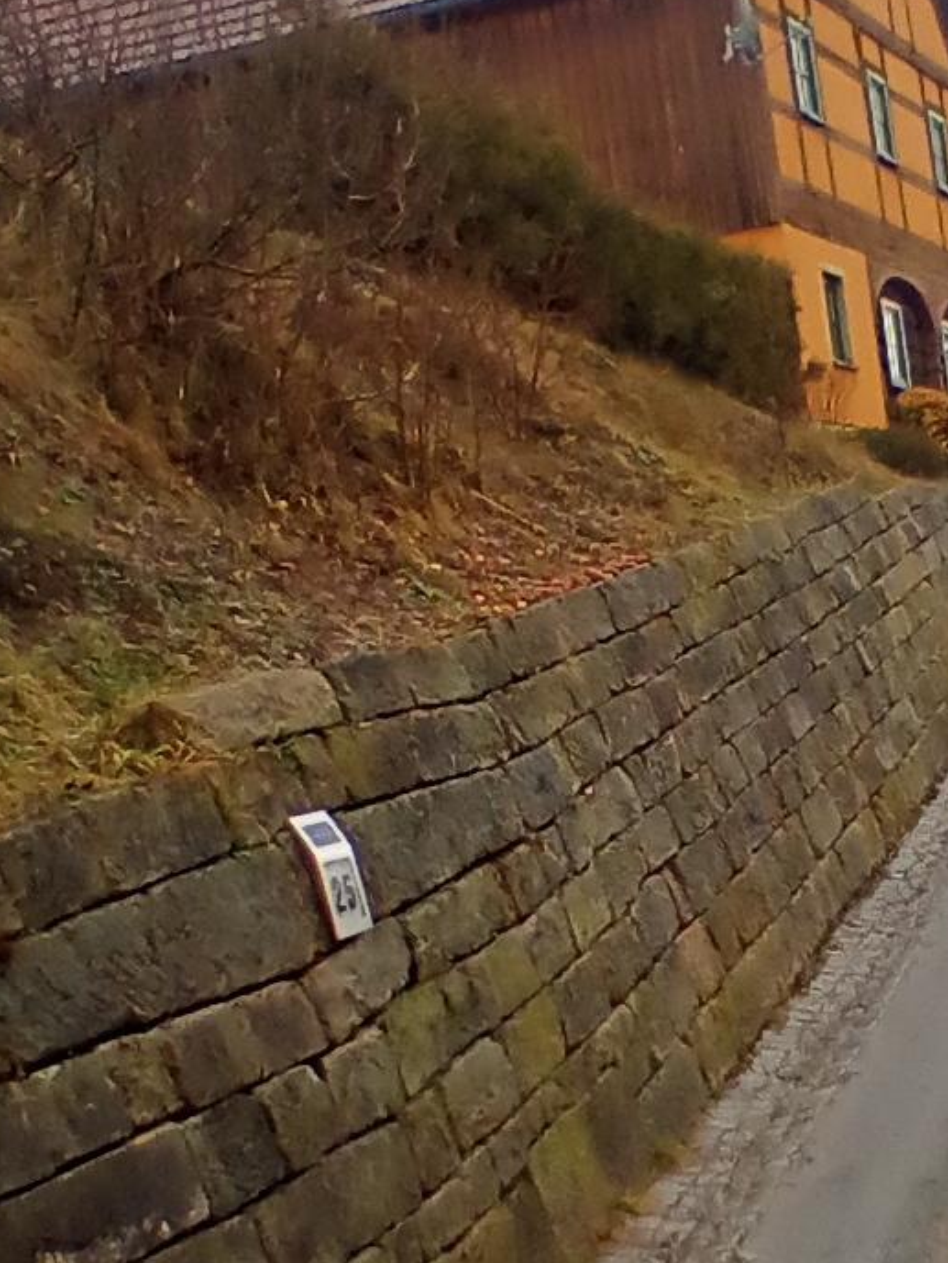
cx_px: 757
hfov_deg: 20.2
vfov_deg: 26.9
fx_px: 2628
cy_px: 796
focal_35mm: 72
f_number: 2.4
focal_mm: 2.38
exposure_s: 1/457
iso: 101
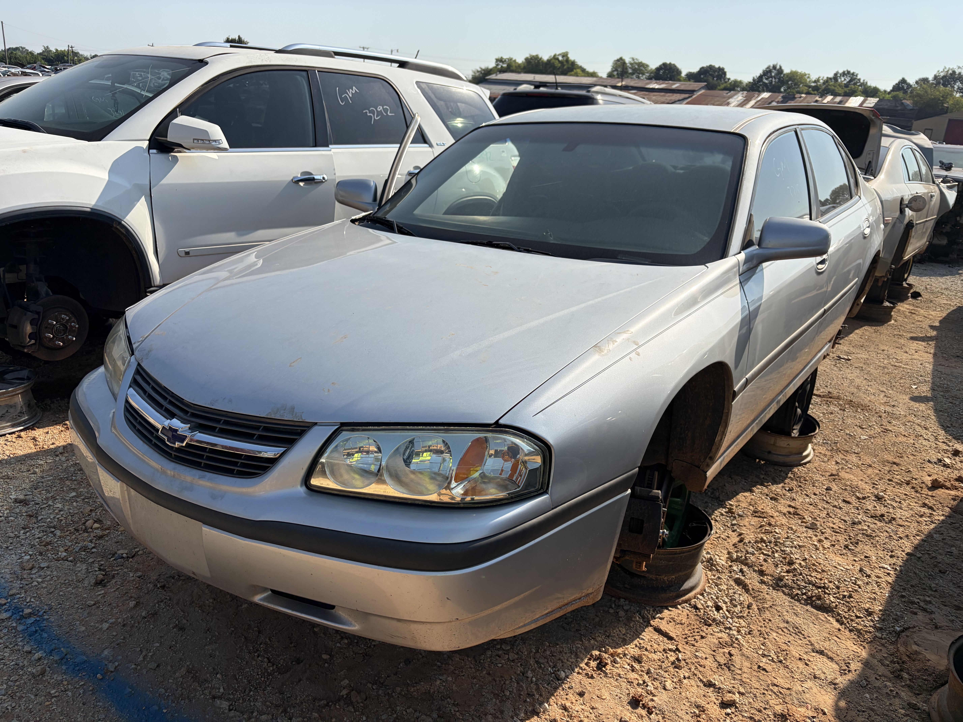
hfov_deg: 67.3
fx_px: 723
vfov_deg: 53.1
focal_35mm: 26
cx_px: 482
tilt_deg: -18.0
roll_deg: -5.6
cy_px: 361
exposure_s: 1/4950
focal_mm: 5.96
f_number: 1.6
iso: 64
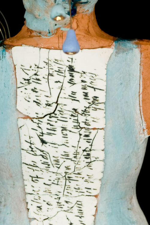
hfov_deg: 2.4
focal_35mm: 582
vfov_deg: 3.5
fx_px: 3646
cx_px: 58
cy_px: 116
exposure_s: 1/50
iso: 800
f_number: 6.3
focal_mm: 170
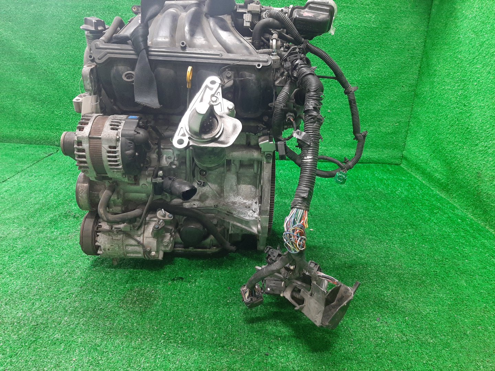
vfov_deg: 53.1
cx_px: 248
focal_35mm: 26
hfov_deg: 67.3
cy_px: 186
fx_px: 372
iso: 209
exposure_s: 1/50
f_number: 1.7
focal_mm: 3.93
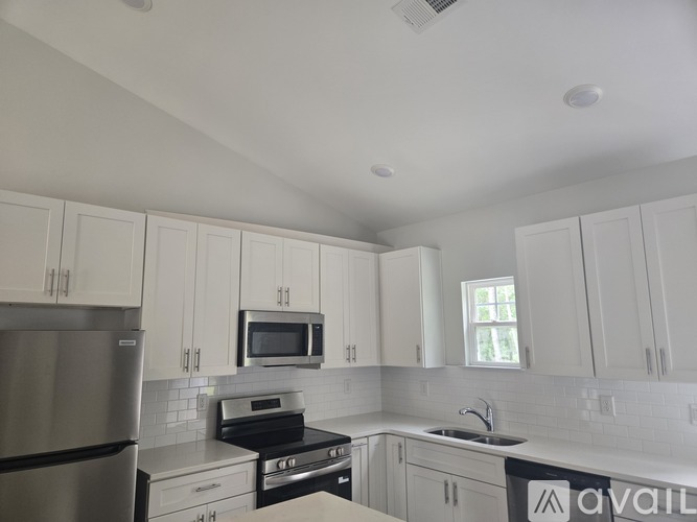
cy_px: 261
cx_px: 348
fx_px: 463
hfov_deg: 73.9
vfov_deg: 58.9
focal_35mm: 23
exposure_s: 1/120
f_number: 1.8
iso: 100
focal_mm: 5.4
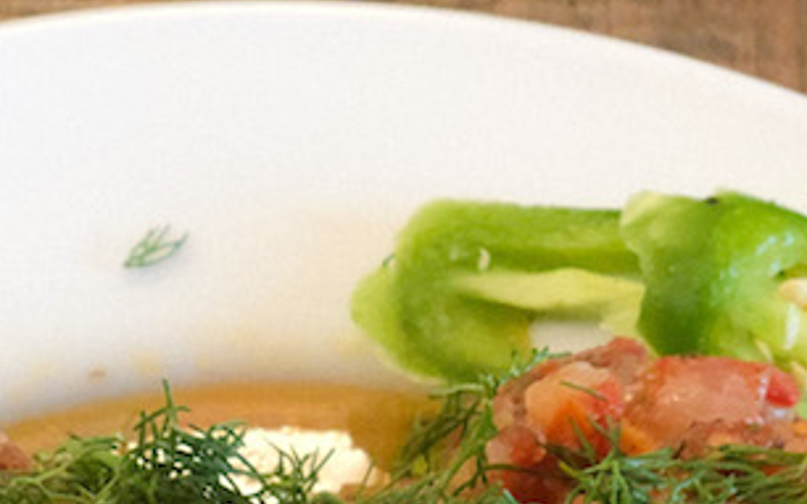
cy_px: 984
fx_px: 3957
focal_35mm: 180
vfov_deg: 7.0
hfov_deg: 11.6
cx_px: 295
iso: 100
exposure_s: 1/30
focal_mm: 6
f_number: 2.4
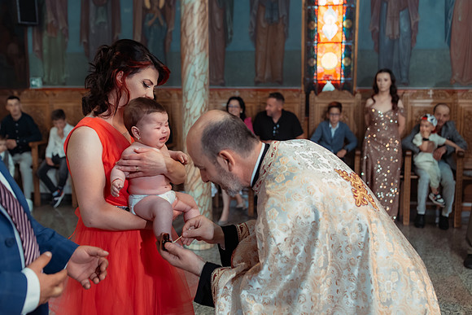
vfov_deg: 34.7
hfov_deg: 50.2
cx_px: 241
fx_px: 504
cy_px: 158
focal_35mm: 38
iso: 1600
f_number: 2.8
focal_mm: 35
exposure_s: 1/200
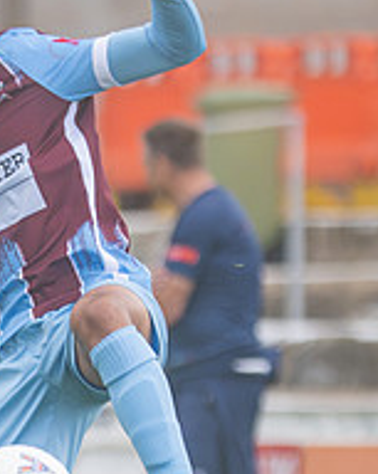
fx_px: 18840
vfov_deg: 1.4
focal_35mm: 1344
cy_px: 384
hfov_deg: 1.1
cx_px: -51
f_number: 2.8
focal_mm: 195
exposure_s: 1/1250
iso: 400
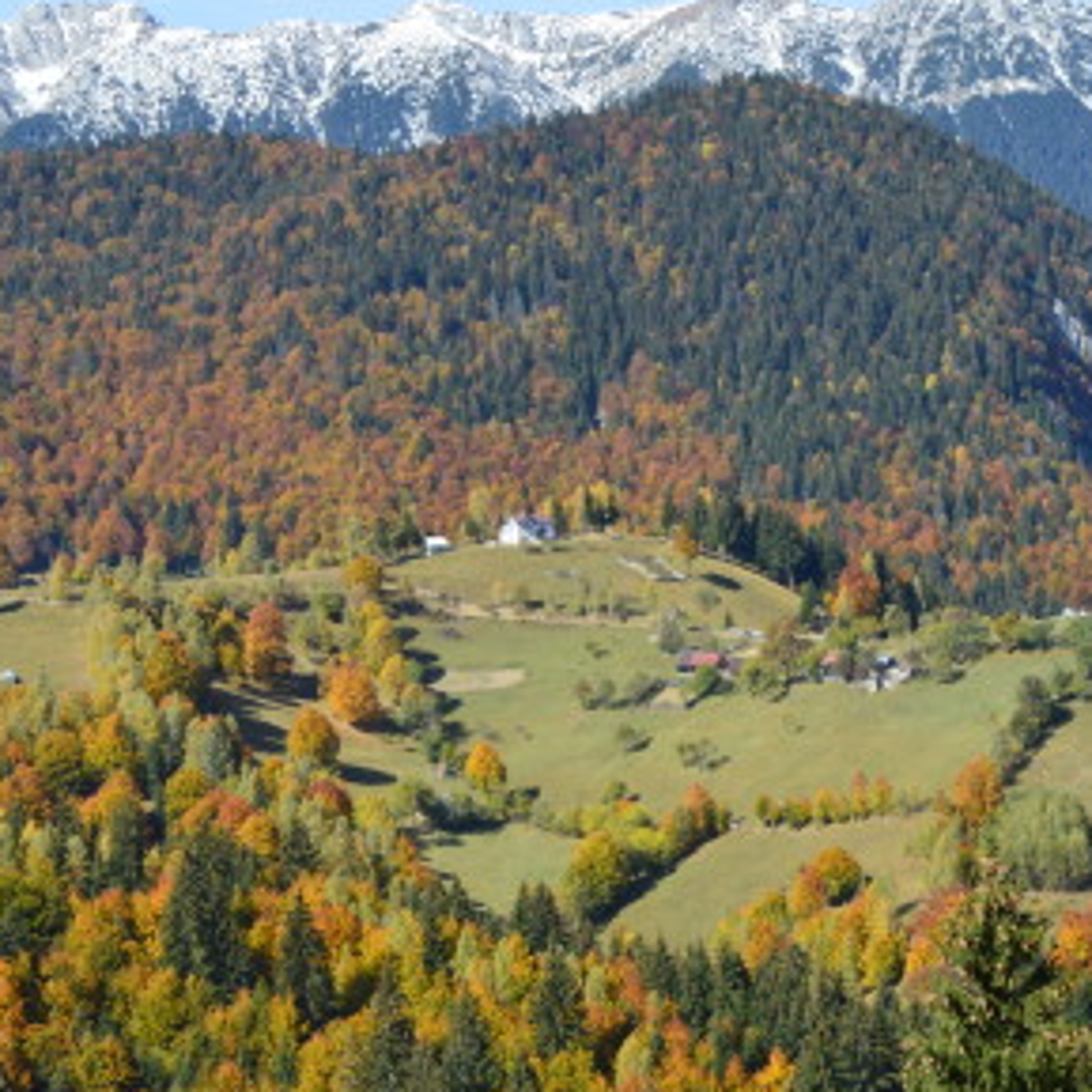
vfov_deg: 15.7
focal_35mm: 111
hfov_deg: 15.7
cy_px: 690
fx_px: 3962
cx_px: 461
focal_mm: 42
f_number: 11
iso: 400
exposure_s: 1/400
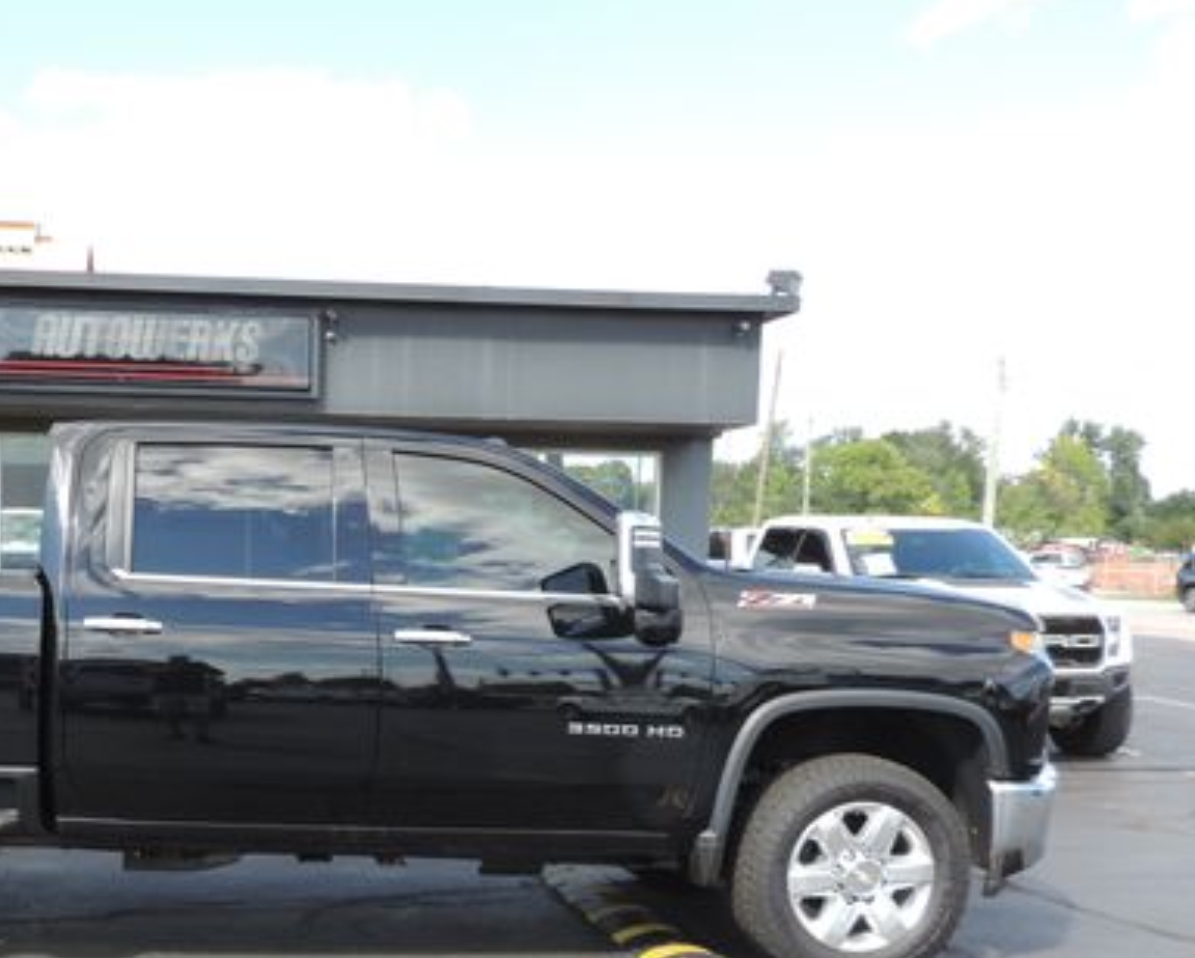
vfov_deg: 37.6
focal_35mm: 39
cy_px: 684
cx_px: 283
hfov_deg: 45.0
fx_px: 1381
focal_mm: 4.3
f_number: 3
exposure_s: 1/250
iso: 80
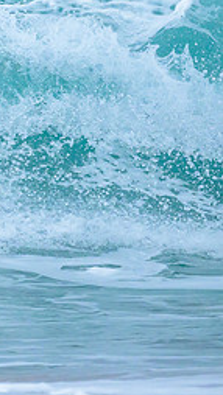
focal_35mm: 2616
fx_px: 27481
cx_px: -217
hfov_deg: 0.5
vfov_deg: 0.8
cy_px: 135
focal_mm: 800
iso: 1600
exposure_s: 1/3200
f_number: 6.3
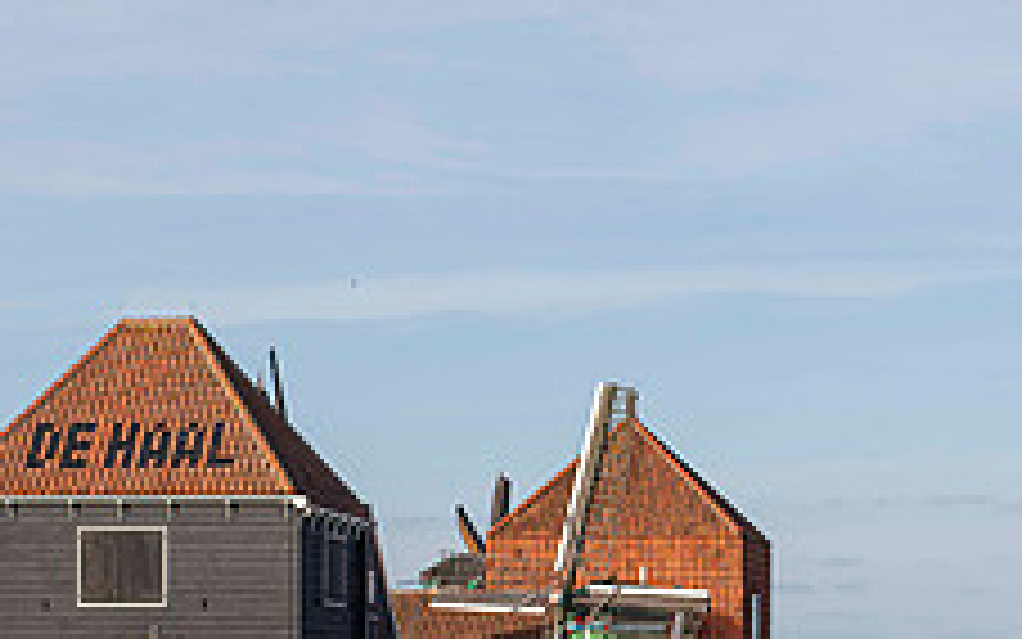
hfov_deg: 14.6
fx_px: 3984
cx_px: 419
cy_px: 679
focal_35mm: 143
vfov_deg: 9.1
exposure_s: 1/400
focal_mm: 55
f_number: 5.6
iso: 64
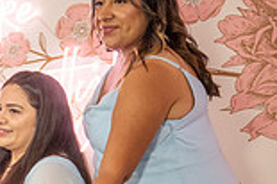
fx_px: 692
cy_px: 240
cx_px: -182
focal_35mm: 90
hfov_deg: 18.8
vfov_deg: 14.5
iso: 800
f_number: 3.2
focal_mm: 24
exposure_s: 1/160
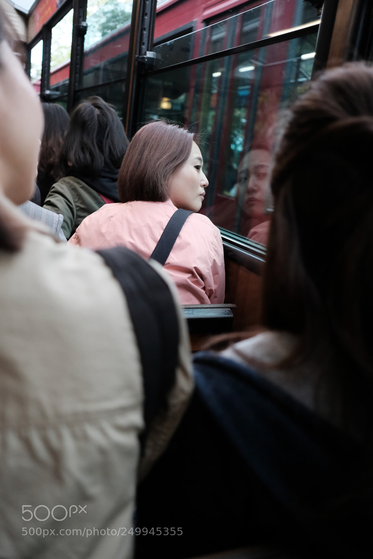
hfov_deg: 37.9
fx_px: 544
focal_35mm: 35
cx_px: 186
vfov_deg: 54.4
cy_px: 280
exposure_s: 1/250
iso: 3200
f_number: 2
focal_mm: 23
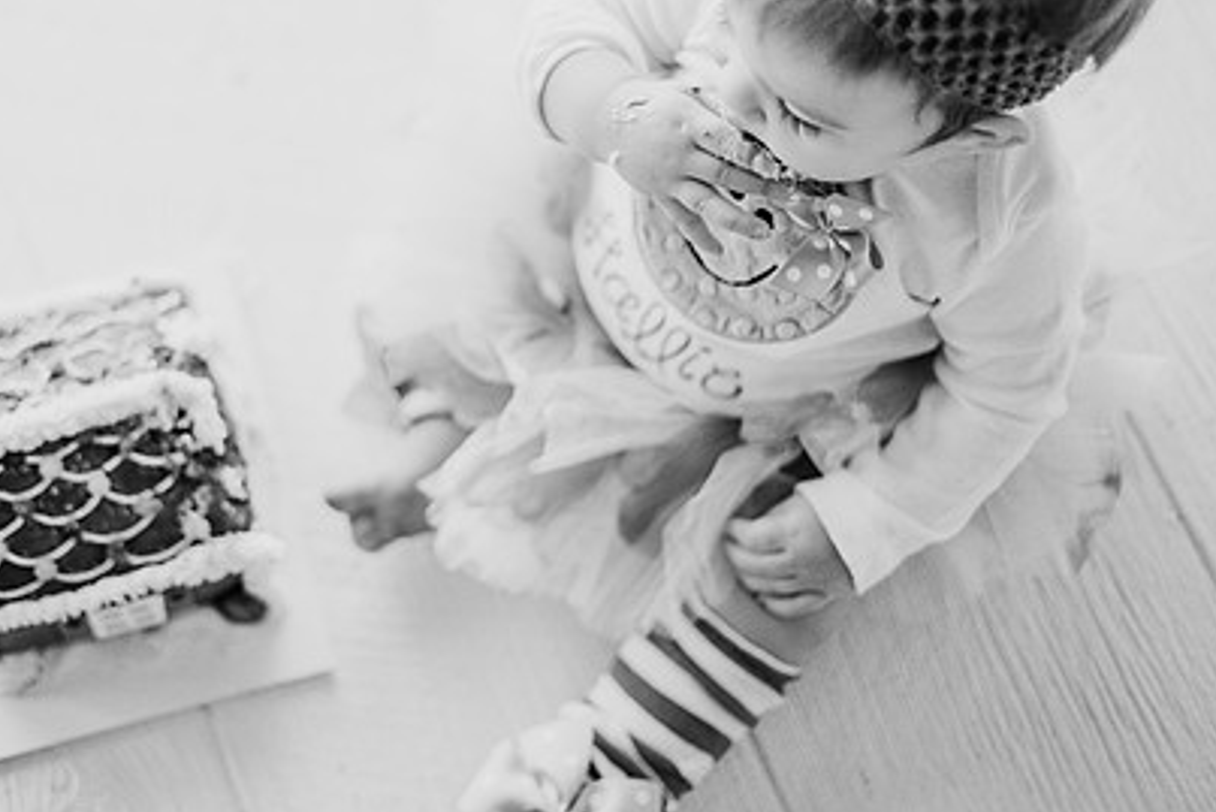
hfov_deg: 27.9
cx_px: 395
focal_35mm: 72
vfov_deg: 18.9
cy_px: 270
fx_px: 2433
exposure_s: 1/640
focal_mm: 50
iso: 640
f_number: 1.8
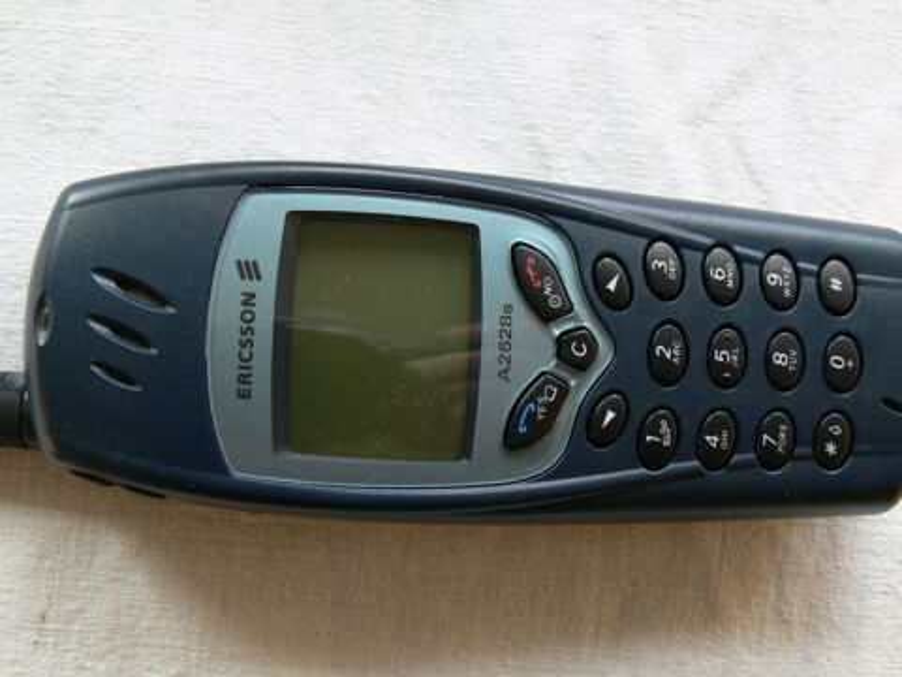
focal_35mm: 53
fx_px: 1381
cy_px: 338
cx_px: 451
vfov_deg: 27.5
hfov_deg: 36.2
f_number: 3.2
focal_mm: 10.4
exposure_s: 1/60
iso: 80
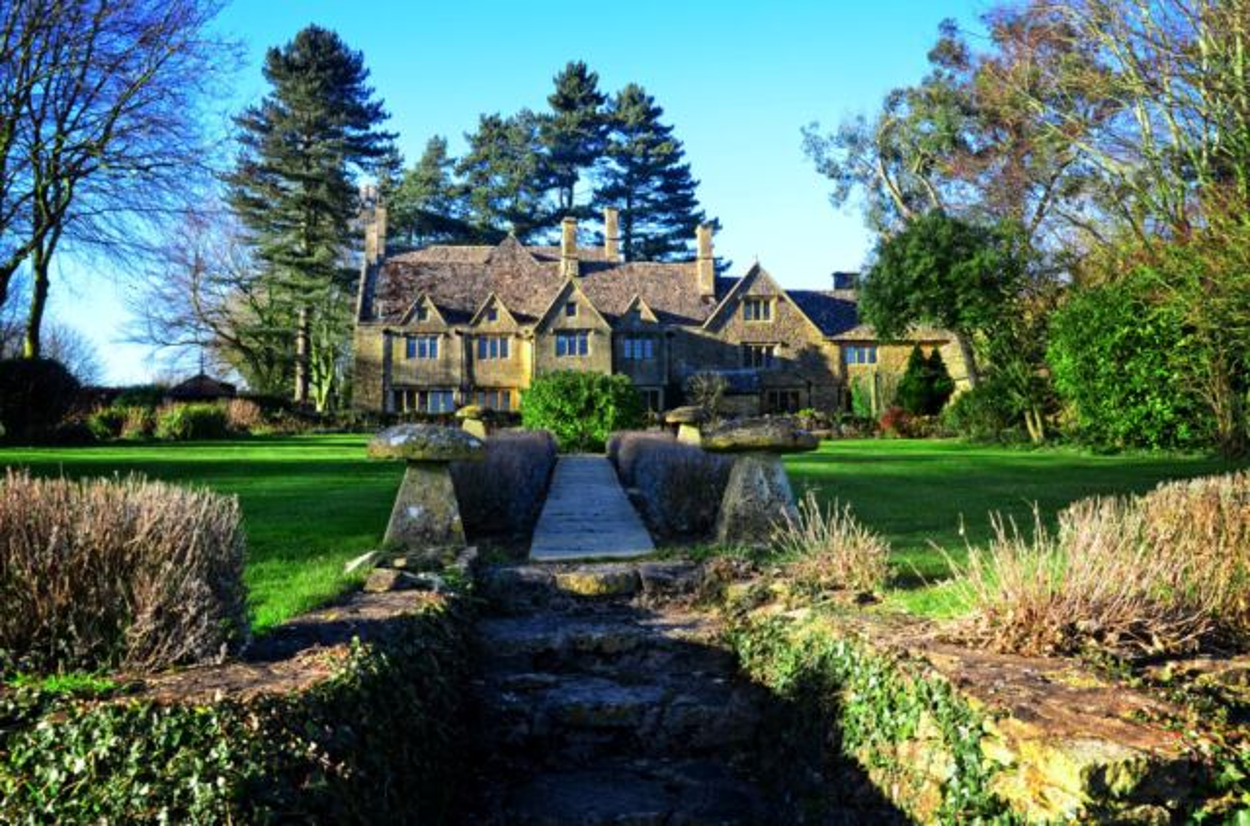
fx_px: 1247
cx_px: 625
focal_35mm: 36
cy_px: 413
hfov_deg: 53.3
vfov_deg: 36.7
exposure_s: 1/15
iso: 100
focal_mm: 24
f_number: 16
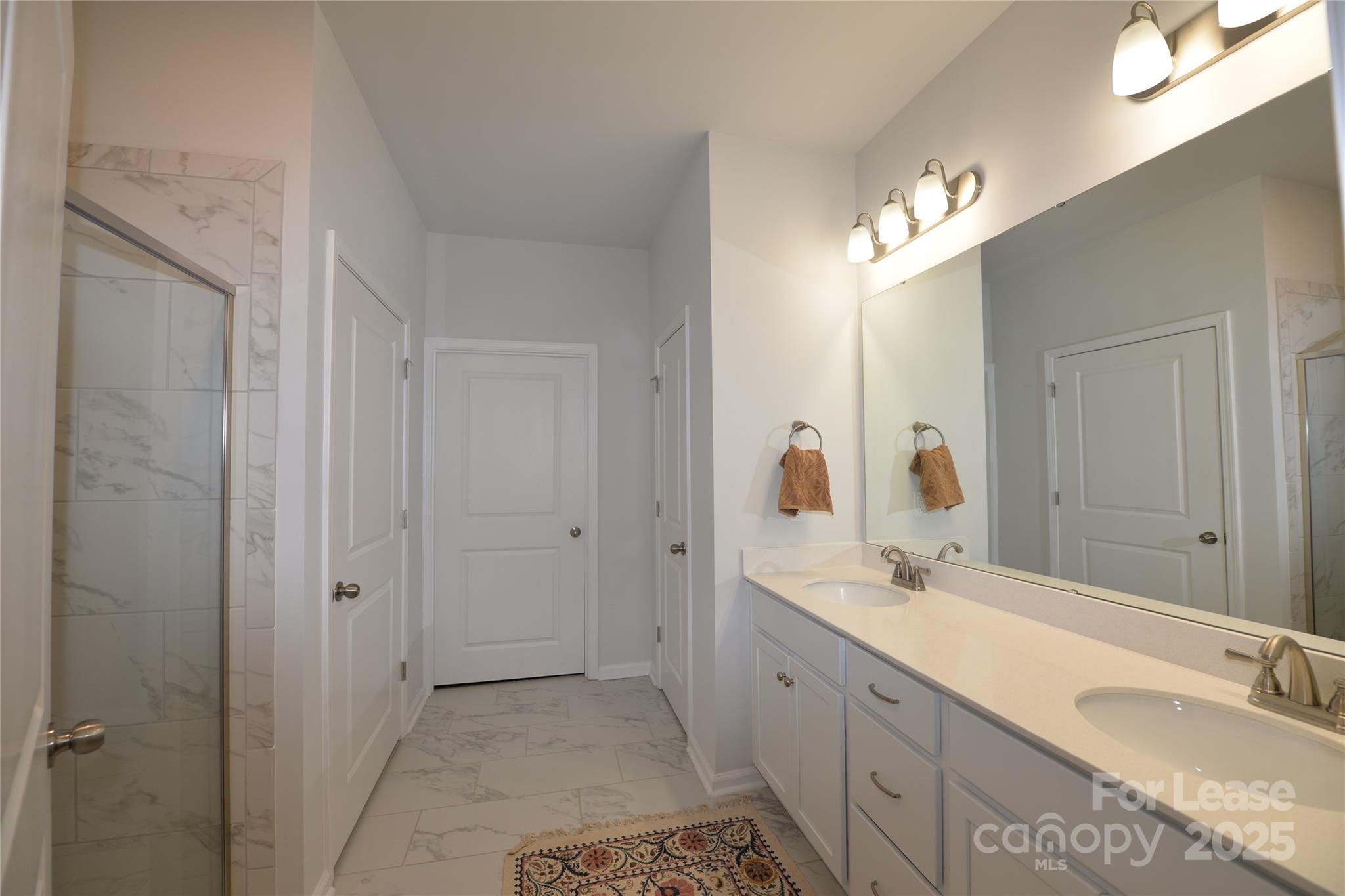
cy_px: 448
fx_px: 523
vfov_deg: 81.2
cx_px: 672
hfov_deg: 104.3
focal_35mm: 14
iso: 200
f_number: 4.5
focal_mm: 14
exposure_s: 1/80
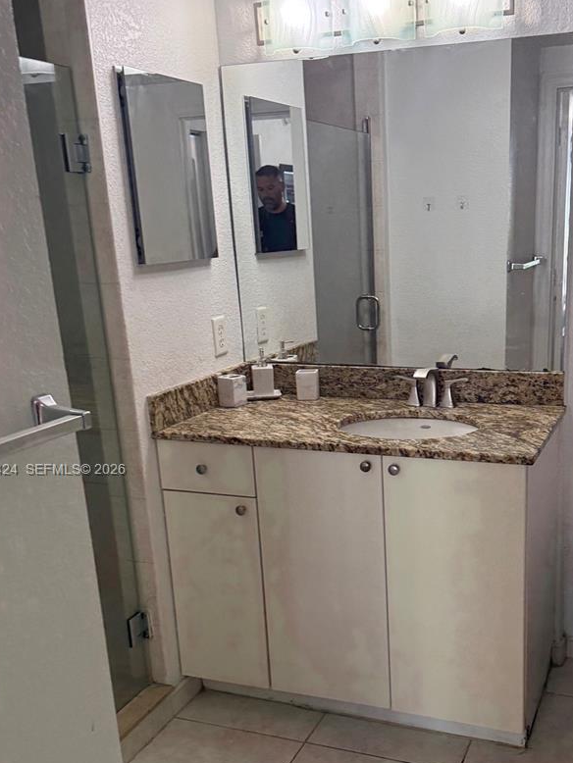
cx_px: 386
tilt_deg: -13.5
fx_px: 816
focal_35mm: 37
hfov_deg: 38.2
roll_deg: +3.8
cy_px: 471
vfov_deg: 49.7
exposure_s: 1/120
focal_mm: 6.76
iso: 320
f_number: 1.78
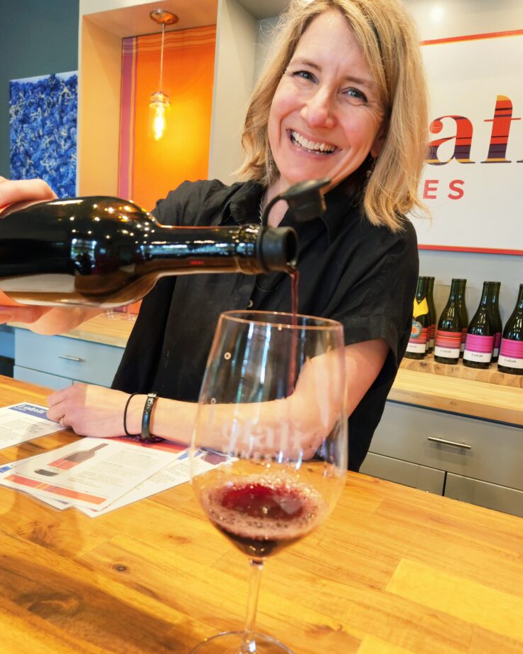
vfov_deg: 68.1
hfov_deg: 56.8
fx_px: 484
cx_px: 261
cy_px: 331
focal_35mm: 25
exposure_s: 1/60.2
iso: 125
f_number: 1.8
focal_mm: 5.4
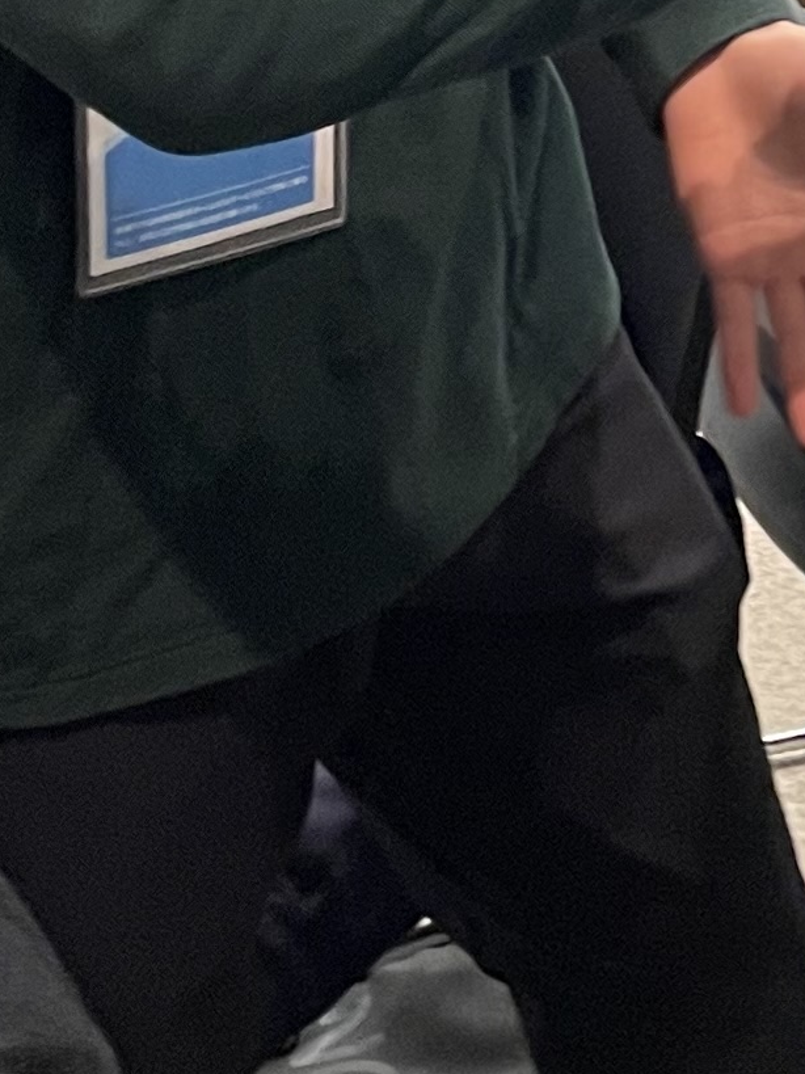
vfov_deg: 14.4
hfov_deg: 11.1
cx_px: 1274
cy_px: -515
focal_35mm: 128
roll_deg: -2.7
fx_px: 3970
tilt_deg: -16.5
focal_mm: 4.2
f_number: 1.6
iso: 80
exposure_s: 1/50
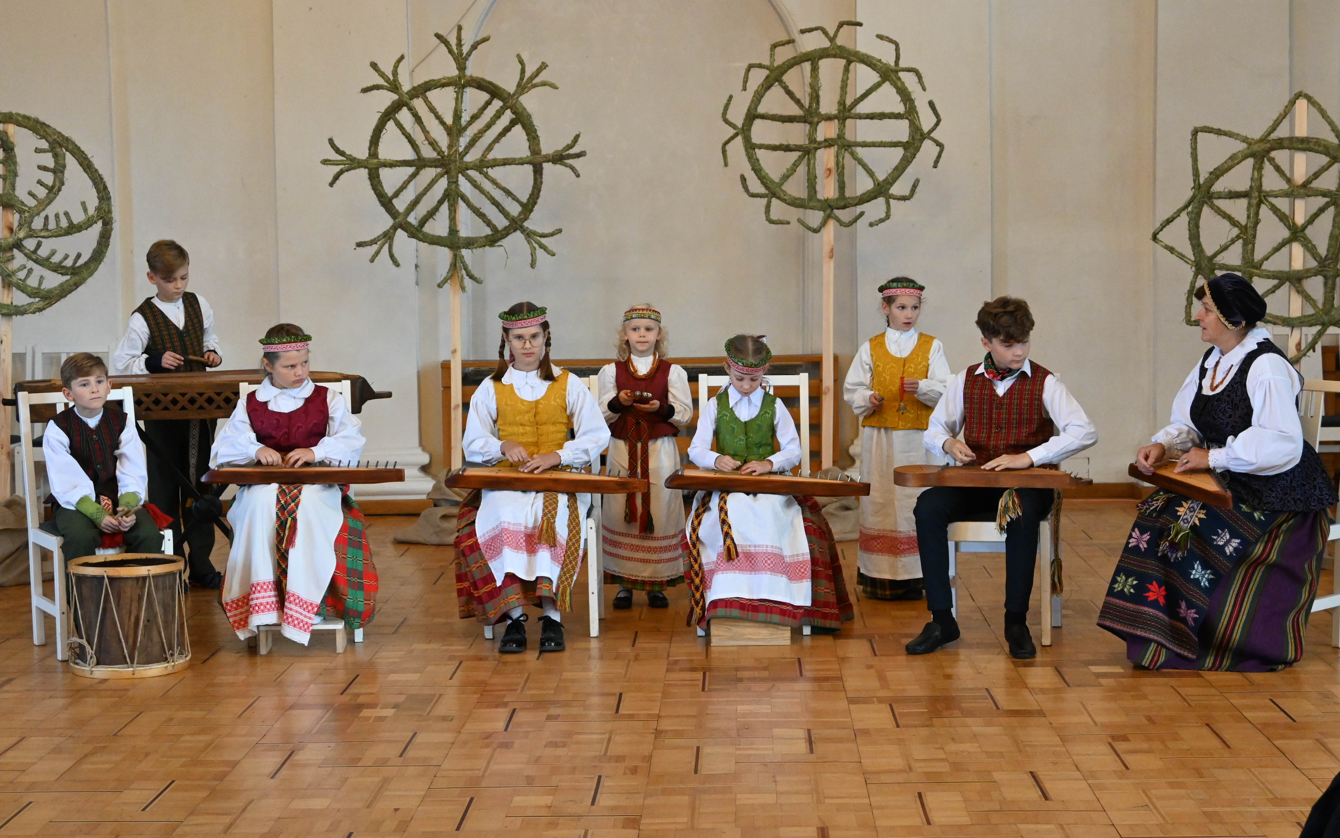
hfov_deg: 33.0
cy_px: 405
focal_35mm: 62
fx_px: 2264
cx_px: 671
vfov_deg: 21.0
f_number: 5.6
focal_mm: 40
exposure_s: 1/125
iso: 3200
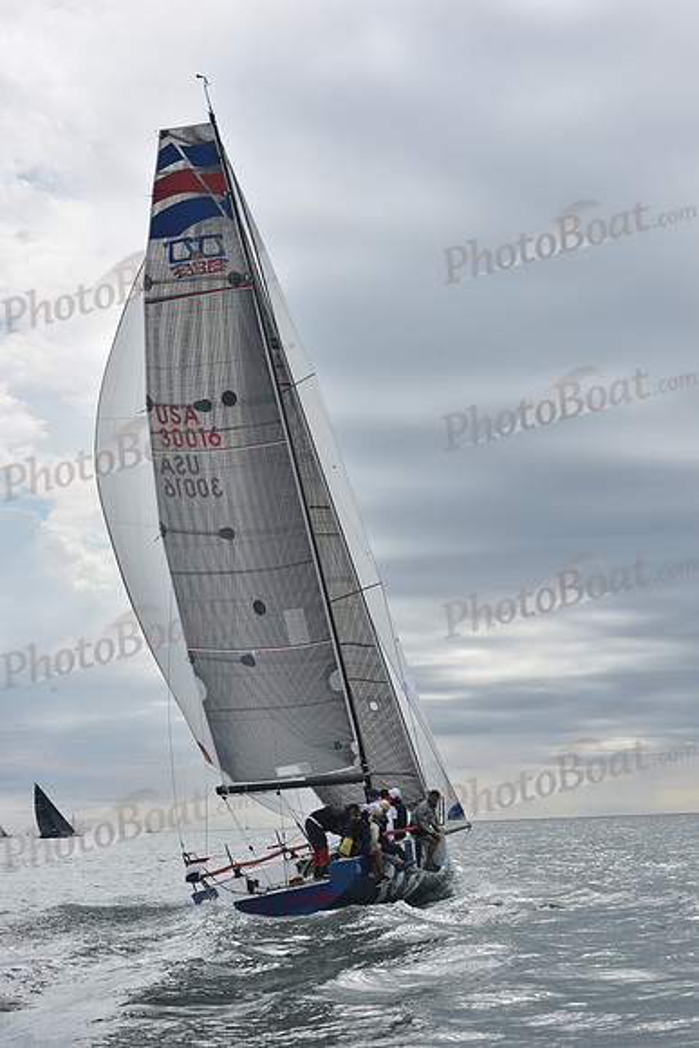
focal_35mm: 70
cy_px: 524
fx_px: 2037
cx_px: 350
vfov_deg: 28.8
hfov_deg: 19.5
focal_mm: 70
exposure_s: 1/1000
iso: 320
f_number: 11
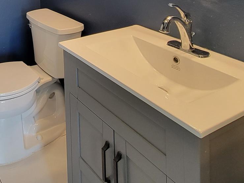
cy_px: -58
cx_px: 11
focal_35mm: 36
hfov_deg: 45.0
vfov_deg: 30.6
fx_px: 254
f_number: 2.2
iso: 160
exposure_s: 1/60
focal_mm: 2.2
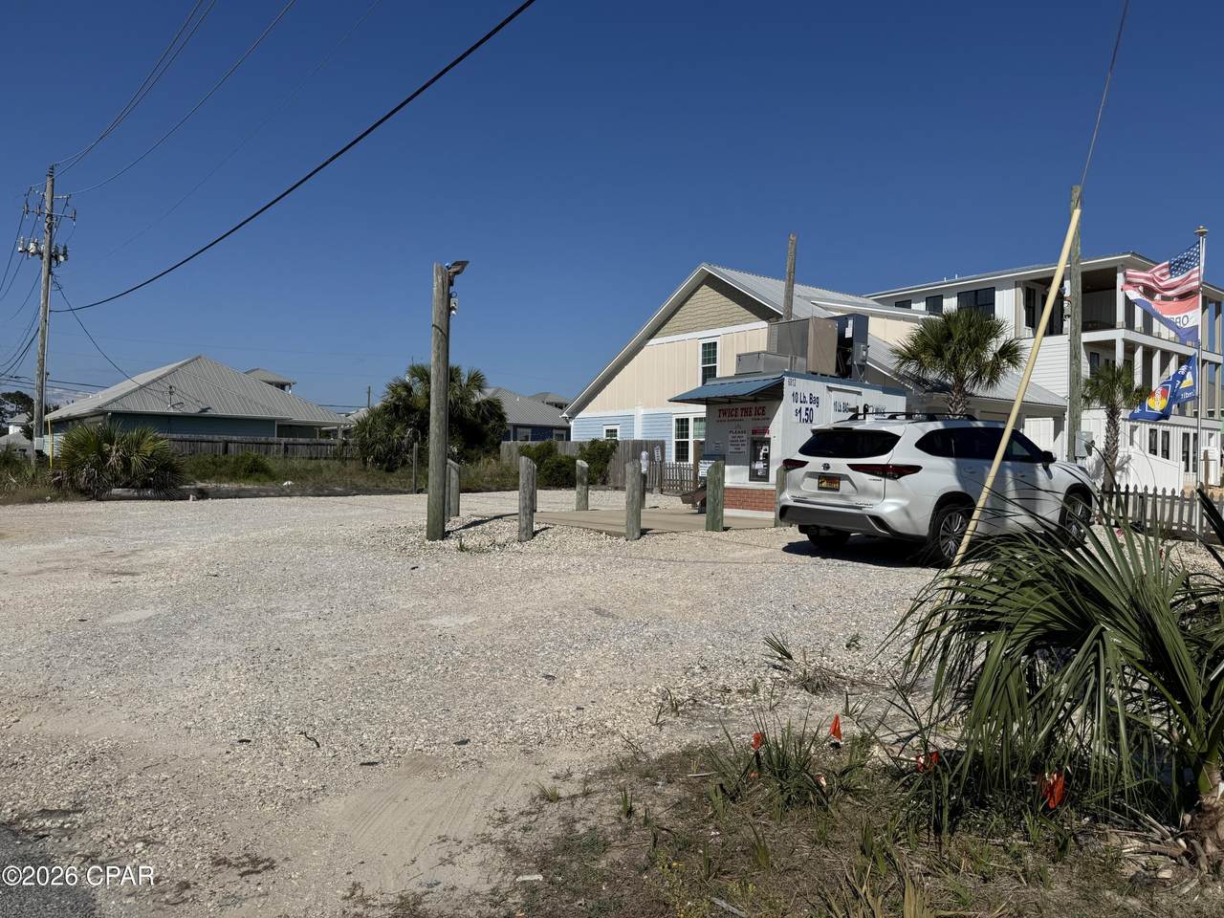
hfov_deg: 71.6
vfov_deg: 56.8
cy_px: 459
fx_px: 849
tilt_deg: -2.0
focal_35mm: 24
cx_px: 612
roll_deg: -0.5
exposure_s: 1/12346
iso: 80
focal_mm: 6.76
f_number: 1.78
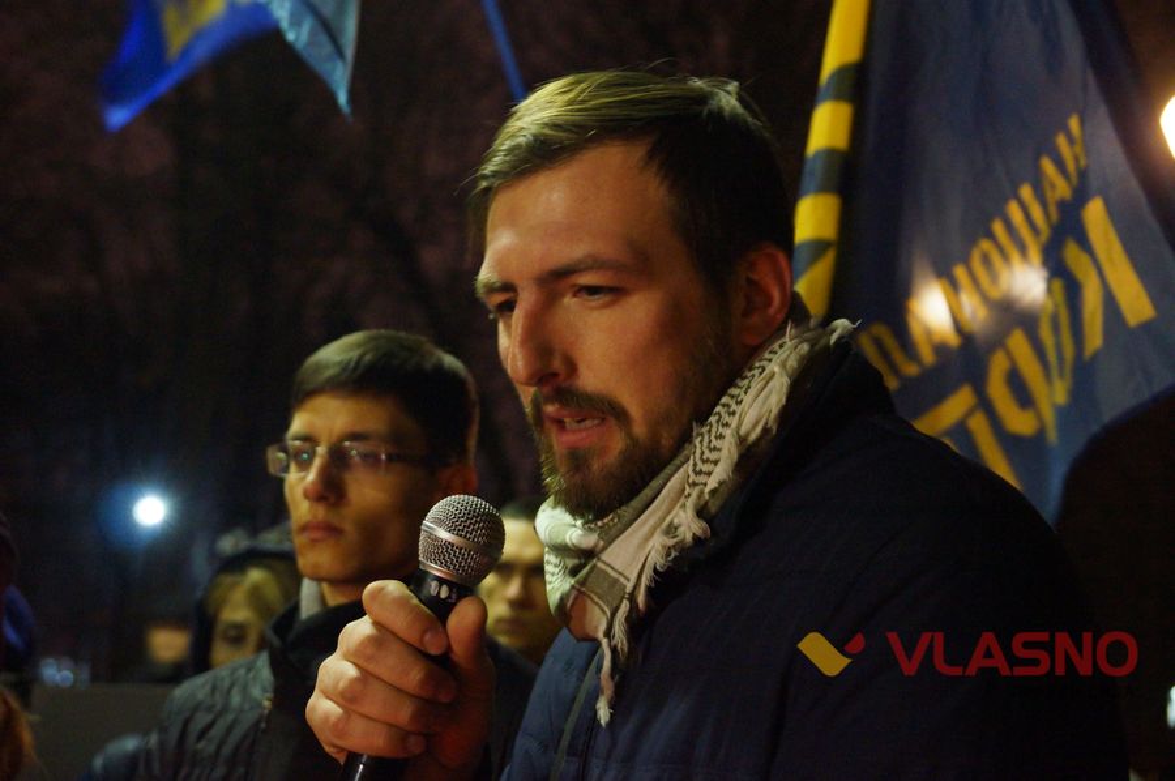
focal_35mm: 68
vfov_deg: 20.1
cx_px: 588
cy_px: 390
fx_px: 2201
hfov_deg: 29.9
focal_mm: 45
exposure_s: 1/10
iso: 3200
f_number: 4.5
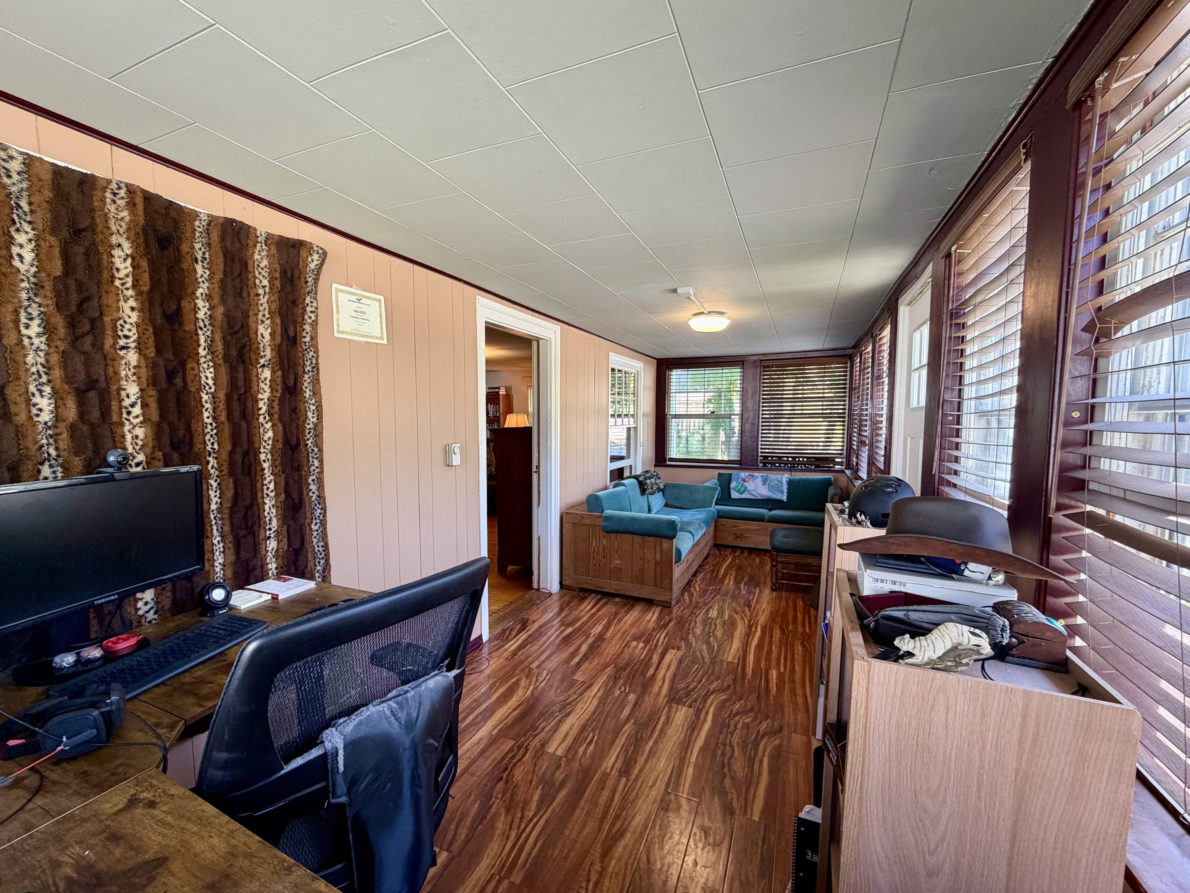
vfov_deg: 81.7
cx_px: 565
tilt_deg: -5.5
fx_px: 516
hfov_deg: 98.1
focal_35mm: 15
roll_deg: +0.8
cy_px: 465
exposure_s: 1/60
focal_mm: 2.22
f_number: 2.2
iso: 160
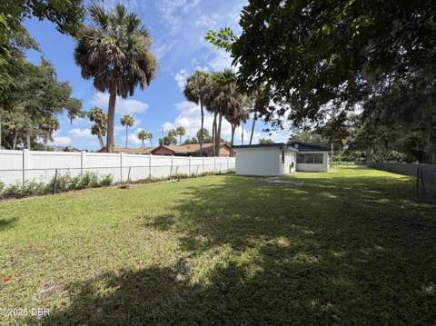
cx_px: 218
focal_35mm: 14
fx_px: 176
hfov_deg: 102.1
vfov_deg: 85.6
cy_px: 163
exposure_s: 1/770
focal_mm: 2.22
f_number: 2.2
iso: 25
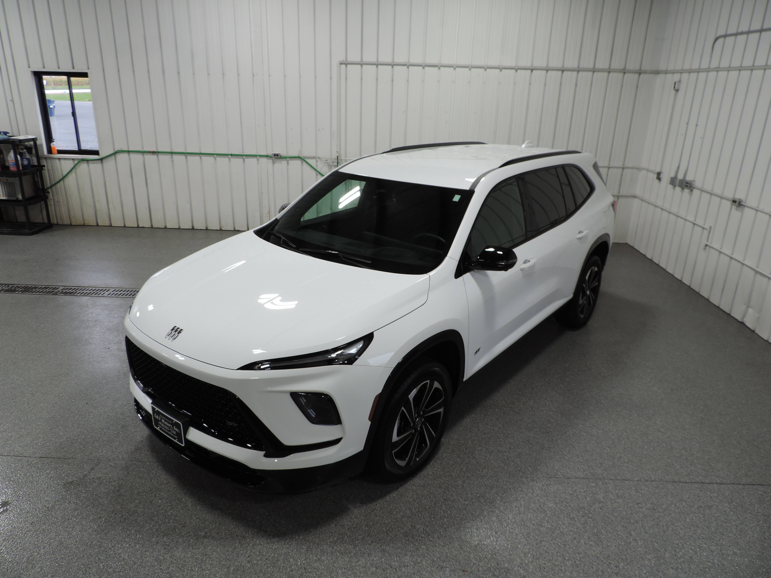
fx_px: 535
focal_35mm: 24
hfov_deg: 71.6
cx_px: 386
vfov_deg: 56.8
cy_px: 289
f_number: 3
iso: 100
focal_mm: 4.3
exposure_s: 1/30
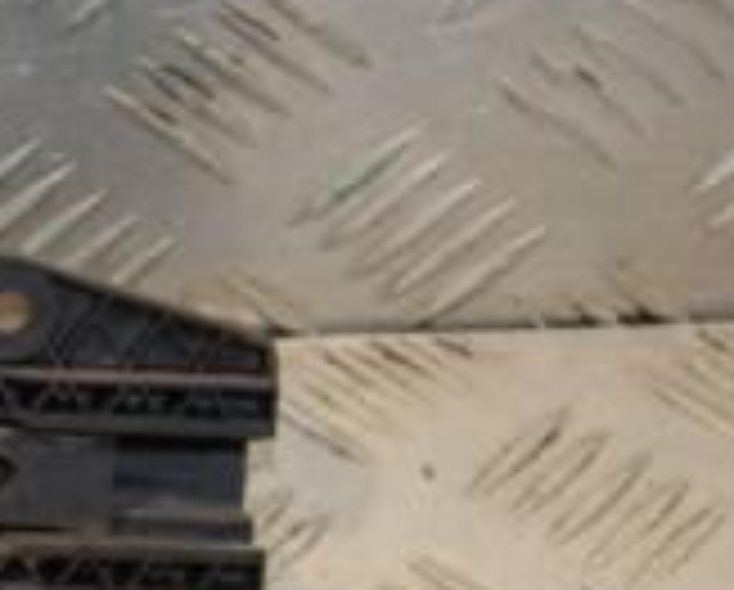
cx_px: -338
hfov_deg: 8.1
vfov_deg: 6.7
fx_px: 5065
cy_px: 401
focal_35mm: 233
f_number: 6.3
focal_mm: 45
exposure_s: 1/200
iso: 800
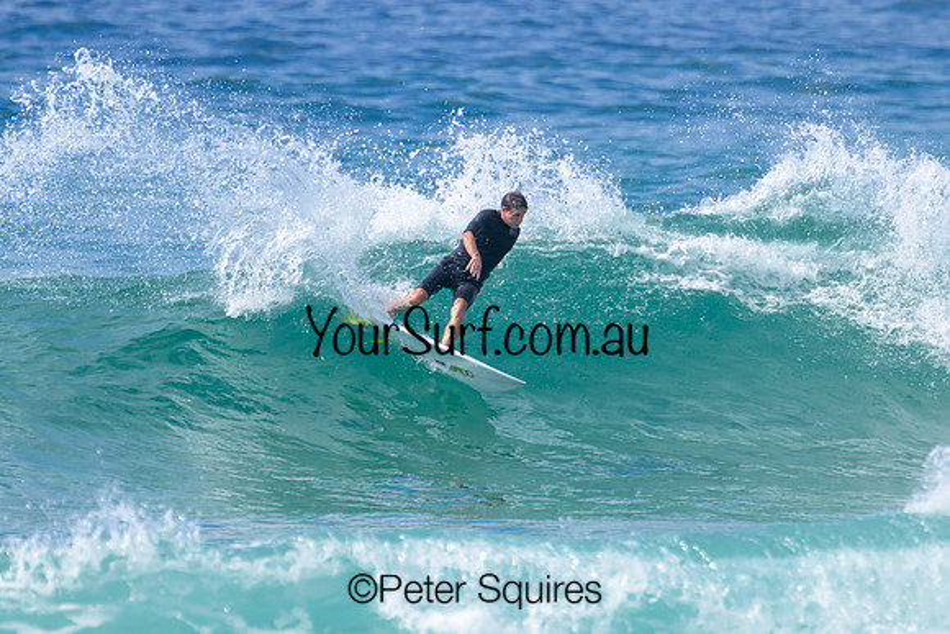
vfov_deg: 1.3
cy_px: 339
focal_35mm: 1094
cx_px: 471
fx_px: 28880
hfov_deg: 1.9
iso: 640
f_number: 11
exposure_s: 1/2000
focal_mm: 800
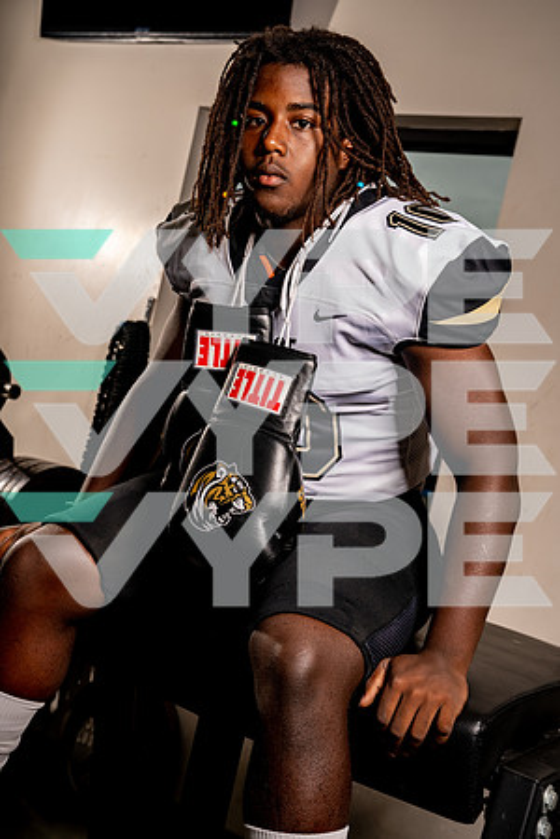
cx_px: 280
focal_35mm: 43
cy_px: 420
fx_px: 1003
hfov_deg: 31.2
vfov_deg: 45.4
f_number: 5.6
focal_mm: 43
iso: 100
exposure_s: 1/320
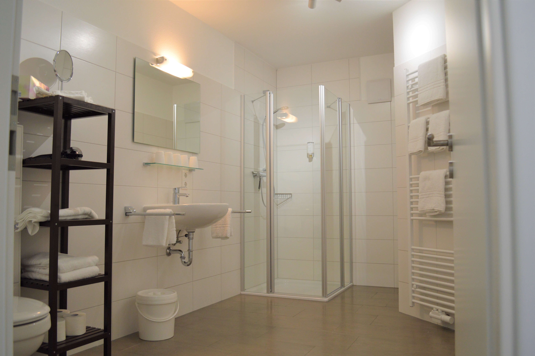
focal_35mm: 27
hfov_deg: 67.4
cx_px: 268
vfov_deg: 47.8
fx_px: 401
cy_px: 178
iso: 400
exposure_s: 1/60
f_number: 3.5
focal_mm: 18
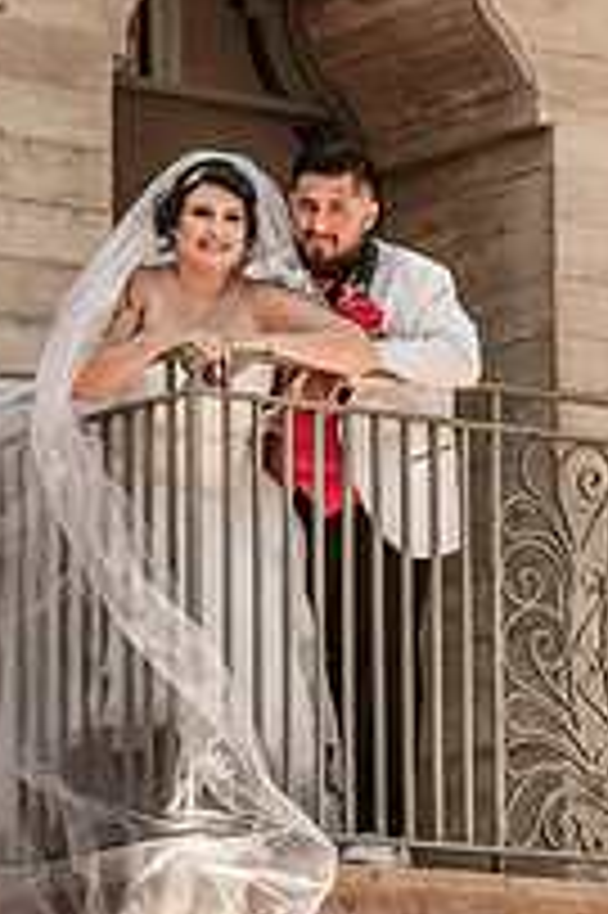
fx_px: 6521
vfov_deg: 8.0
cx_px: 313
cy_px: 491
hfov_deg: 5.3
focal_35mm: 257
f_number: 7.1
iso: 250
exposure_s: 1/200
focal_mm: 116
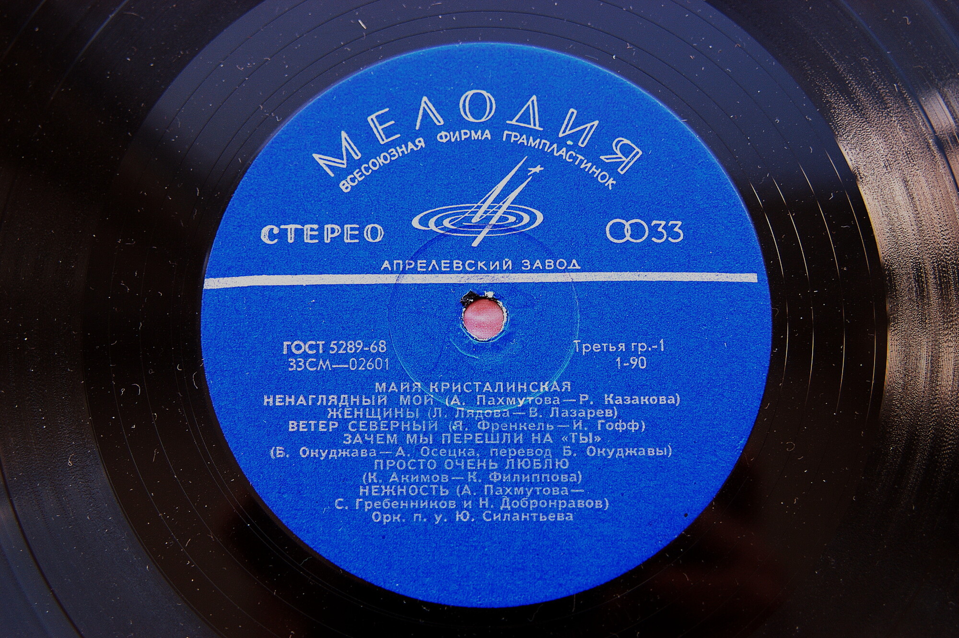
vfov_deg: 25.7
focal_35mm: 52
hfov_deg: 37.9
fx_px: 1397
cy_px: 319
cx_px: 480
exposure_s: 1/50
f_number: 3.5
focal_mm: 35
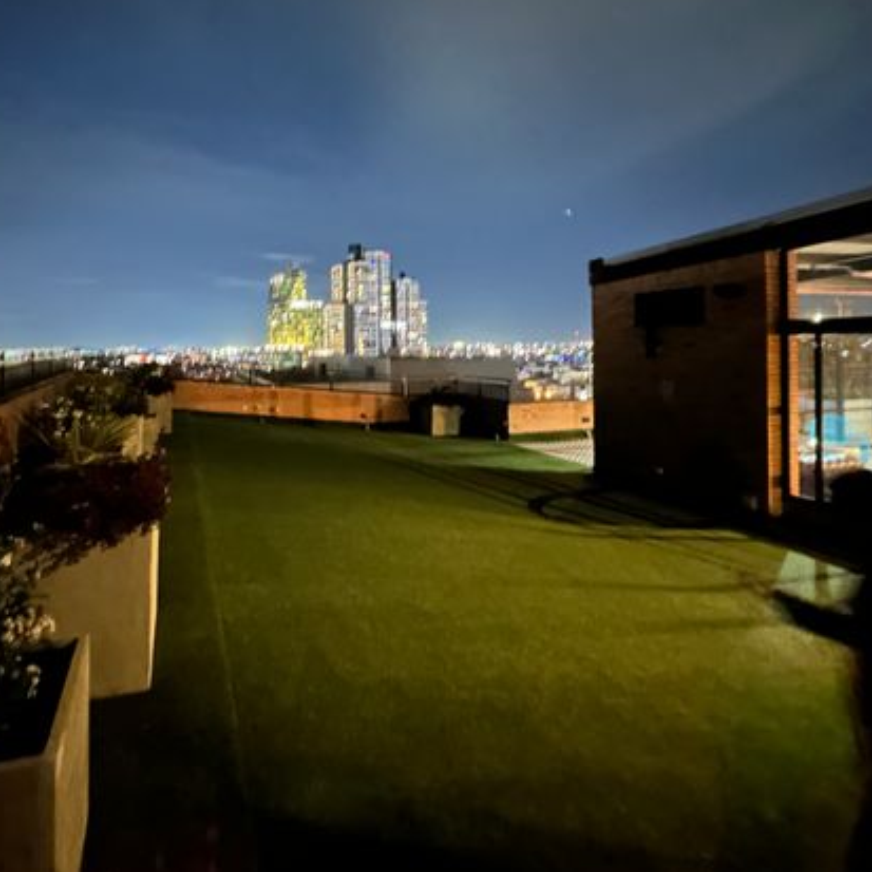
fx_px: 570
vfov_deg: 74.0
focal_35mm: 20
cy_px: 348
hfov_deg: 73.8
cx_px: 337
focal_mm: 2.22
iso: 2000
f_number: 2.2
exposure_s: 1/4
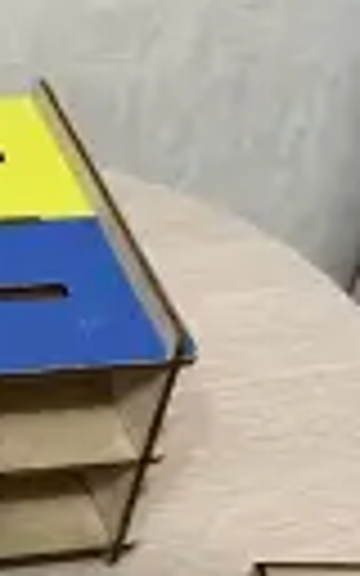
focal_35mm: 97
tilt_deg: -48.9
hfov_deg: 12.9
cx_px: -153
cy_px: 648
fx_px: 1523
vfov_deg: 20.3
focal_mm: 5.1
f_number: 1.6
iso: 500
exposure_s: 1/49
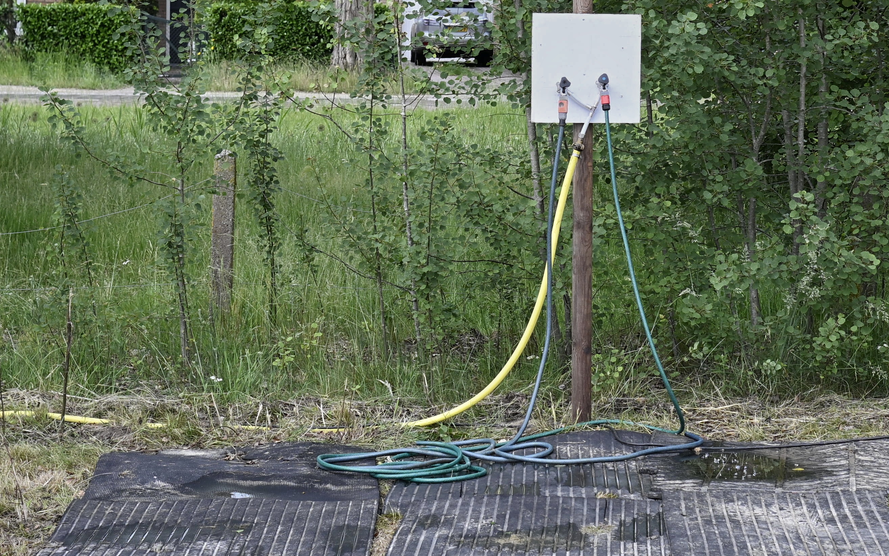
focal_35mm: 97
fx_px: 2350
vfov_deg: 13.5
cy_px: 168
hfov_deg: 21.3
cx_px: 595
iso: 160
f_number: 4
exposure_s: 1/500
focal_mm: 30
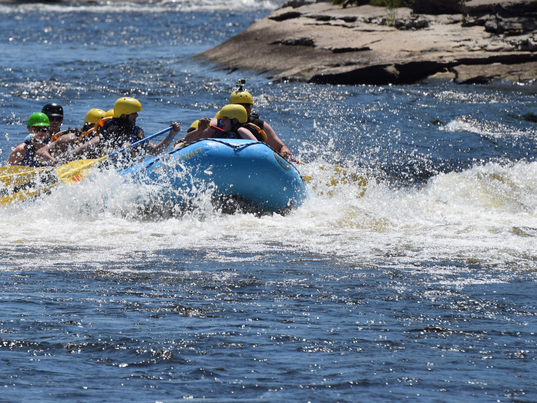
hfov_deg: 3.2
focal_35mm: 616
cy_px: 133
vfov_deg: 2.4
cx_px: 219
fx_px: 9556
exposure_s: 1/2000
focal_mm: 270
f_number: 8
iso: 400
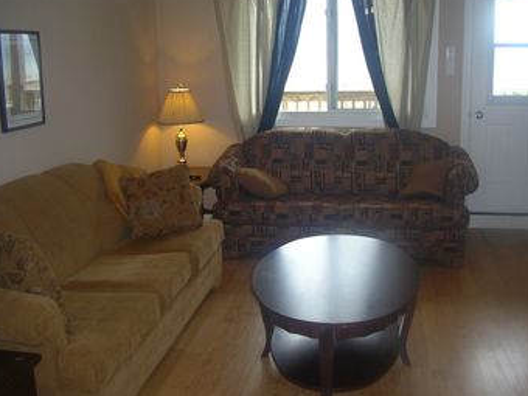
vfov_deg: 36.0
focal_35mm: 40
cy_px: 205
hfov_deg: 46.8
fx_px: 610
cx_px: 276
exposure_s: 1/60
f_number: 2.8
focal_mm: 5.7
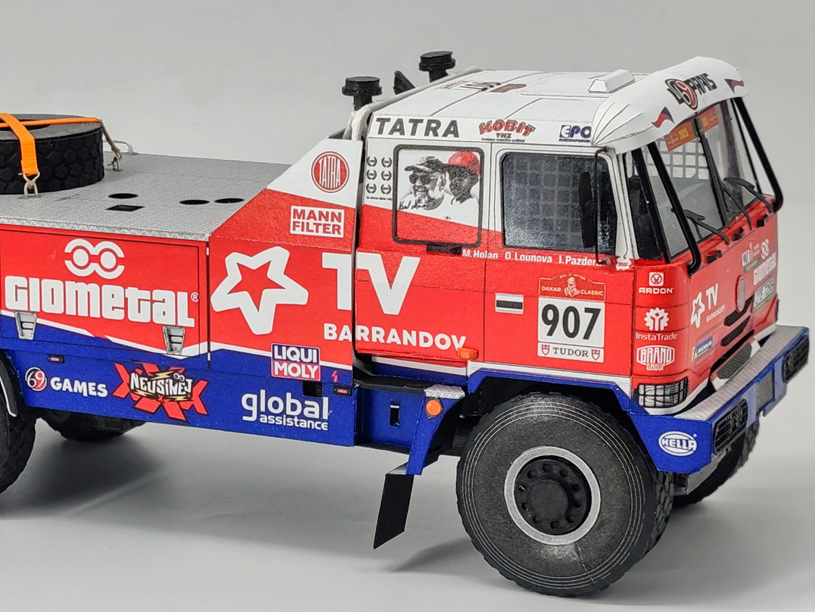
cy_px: 283
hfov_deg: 18.9
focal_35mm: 104
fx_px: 2449
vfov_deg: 14.2
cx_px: 293
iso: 64
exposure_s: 1/100
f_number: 1.9
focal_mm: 6.12
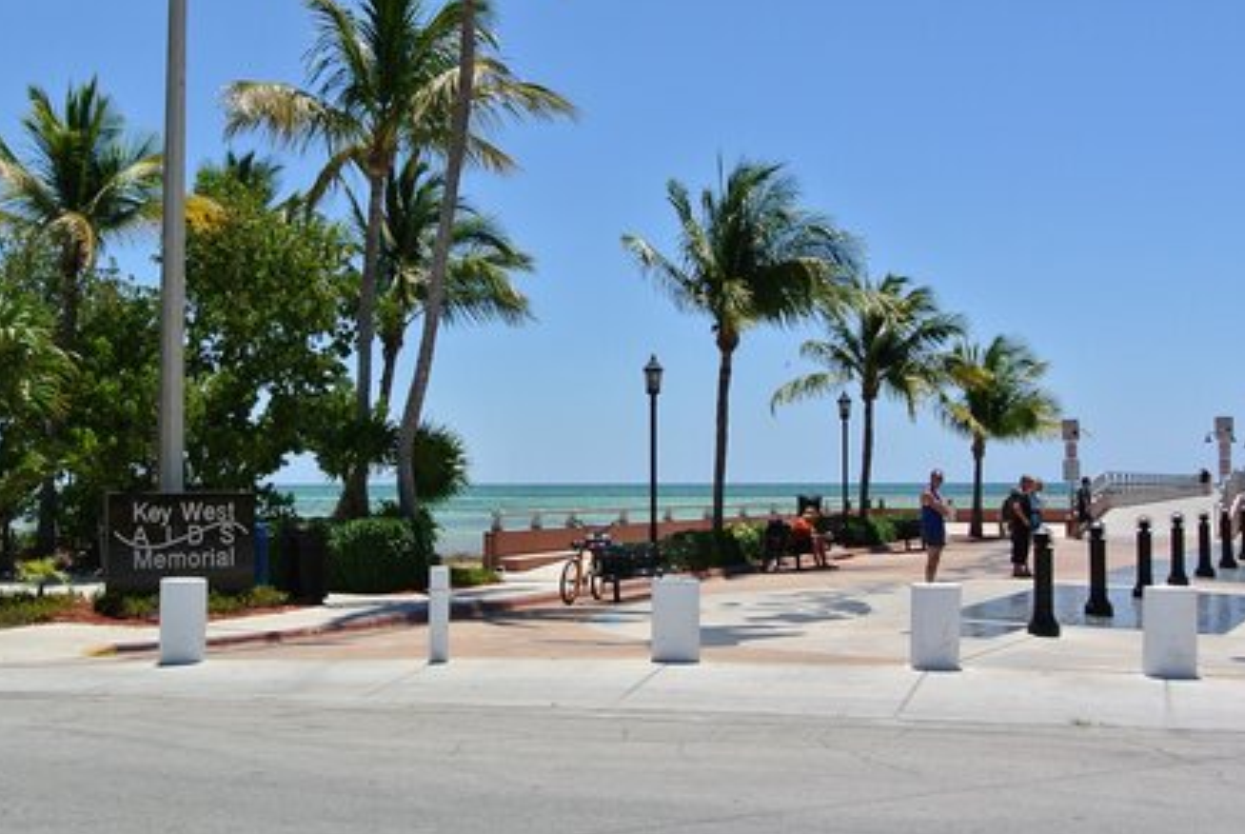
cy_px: 400
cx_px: 528
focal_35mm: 44
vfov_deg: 30.6
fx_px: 1524
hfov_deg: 44.3
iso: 100
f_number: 5
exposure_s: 1/800
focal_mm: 11.4
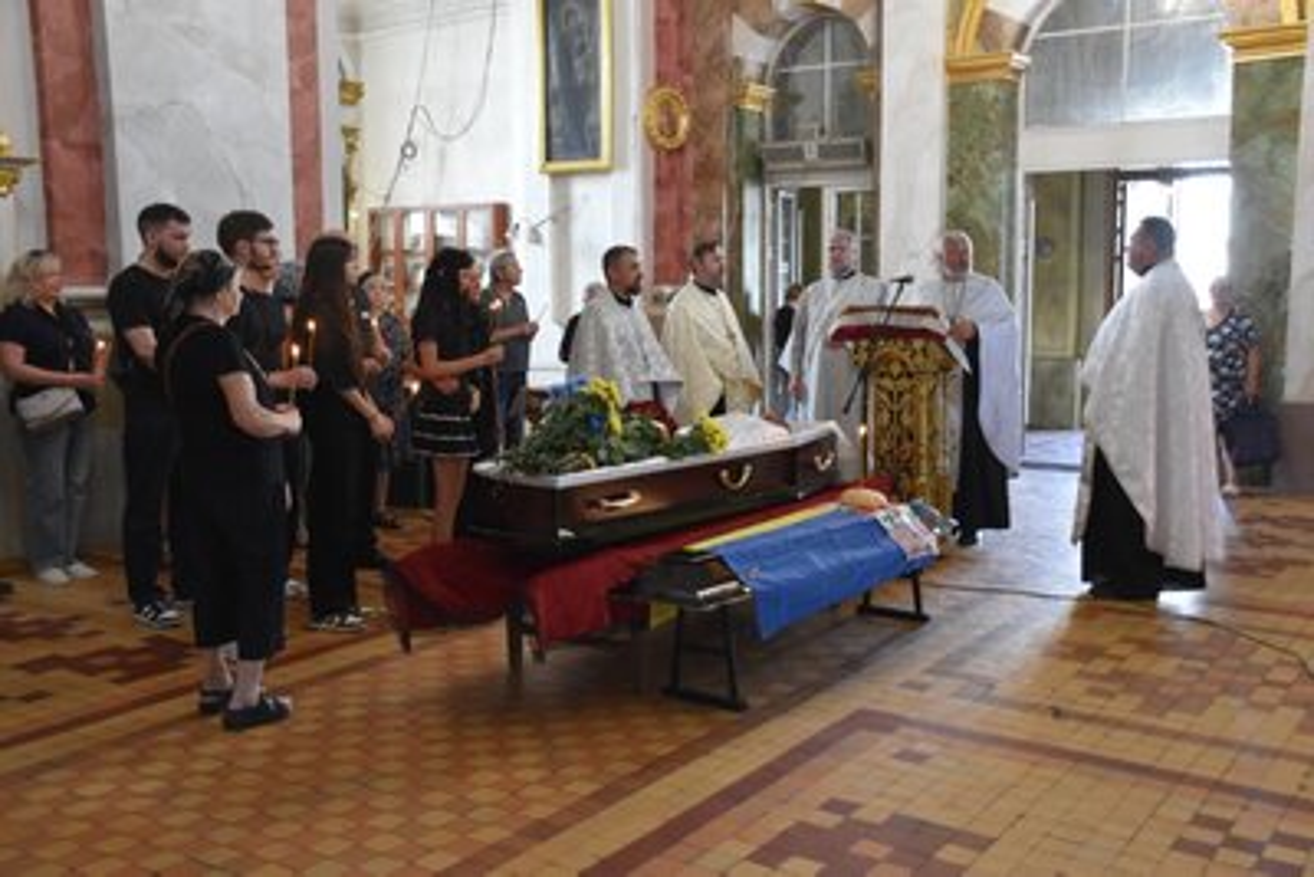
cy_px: 438
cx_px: 657
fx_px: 1314
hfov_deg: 53.1
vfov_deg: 36.9
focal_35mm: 36
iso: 1600
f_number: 3.8
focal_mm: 24
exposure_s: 1/60
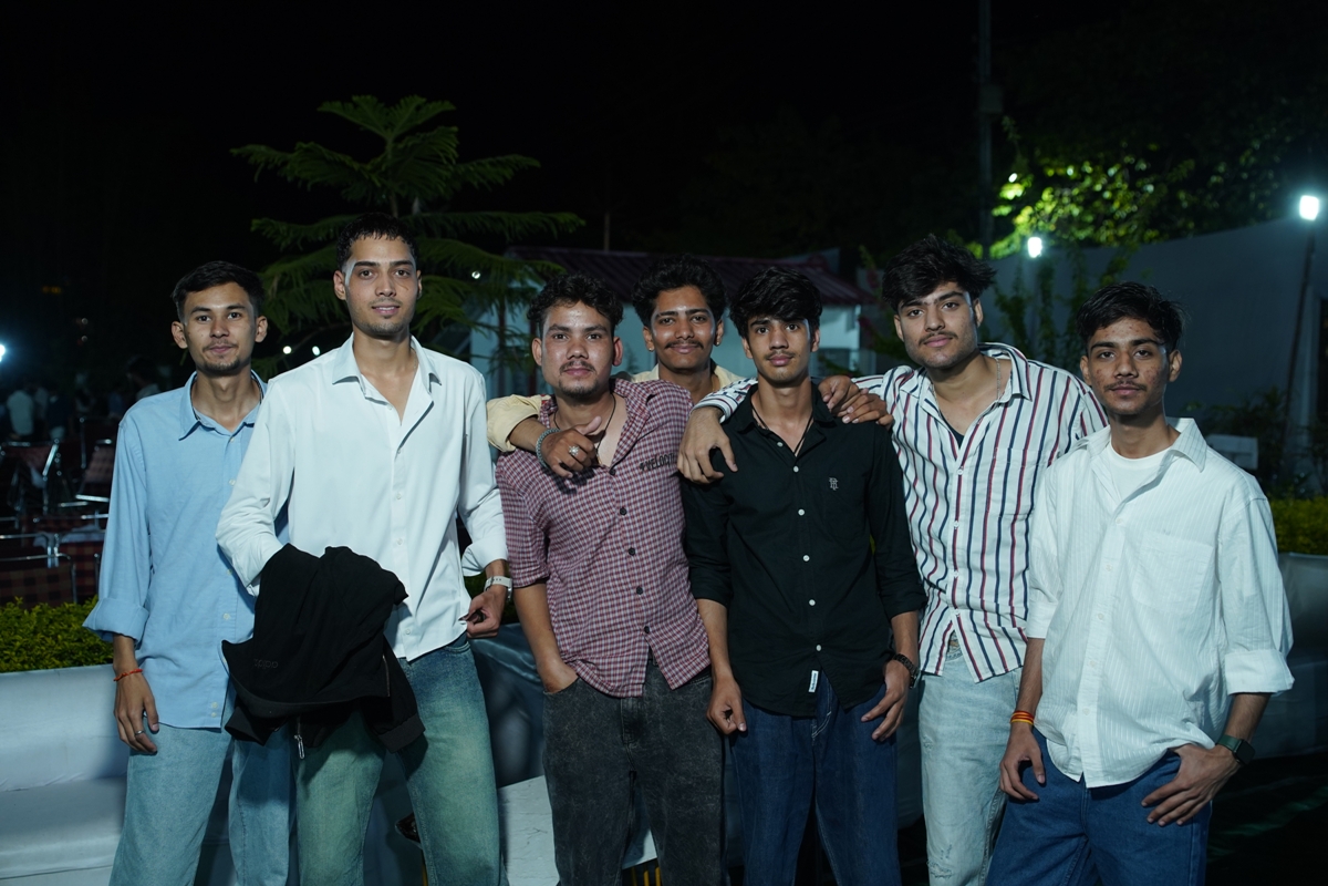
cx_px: 664
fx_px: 1402
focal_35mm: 38
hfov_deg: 50.7
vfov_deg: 35.1
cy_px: 443
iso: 1000
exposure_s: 1/160
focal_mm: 38
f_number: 3.5
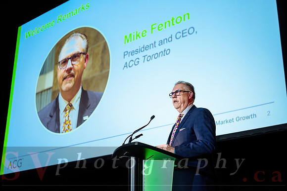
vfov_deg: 26.0
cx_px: 144
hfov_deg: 38.2
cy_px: 96
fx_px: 415
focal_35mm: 52
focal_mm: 52
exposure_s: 1/40
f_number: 4
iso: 800
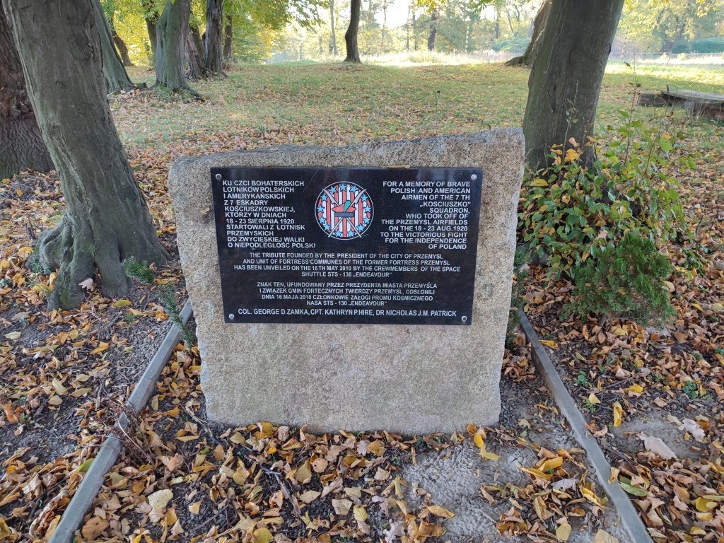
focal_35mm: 24
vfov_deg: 56.8
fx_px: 502
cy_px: 272
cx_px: 362
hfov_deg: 71.6
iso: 66
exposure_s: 1/33
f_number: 1.89
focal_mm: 5.89
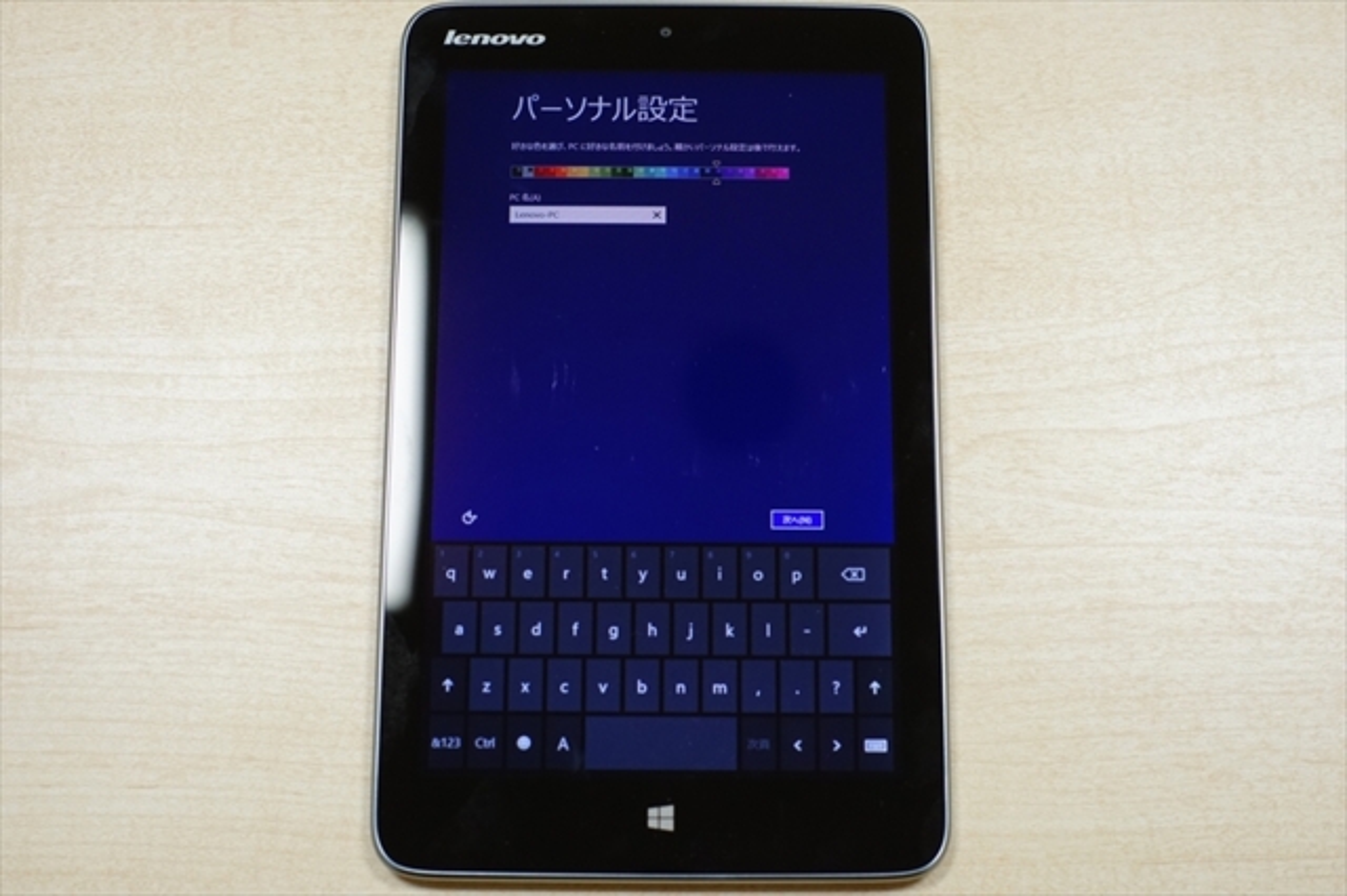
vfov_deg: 27.0
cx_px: 674
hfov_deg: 39.6
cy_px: 448
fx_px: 1870
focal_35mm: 50
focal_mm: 50
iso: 1600
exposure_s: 1/60
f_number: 5.6
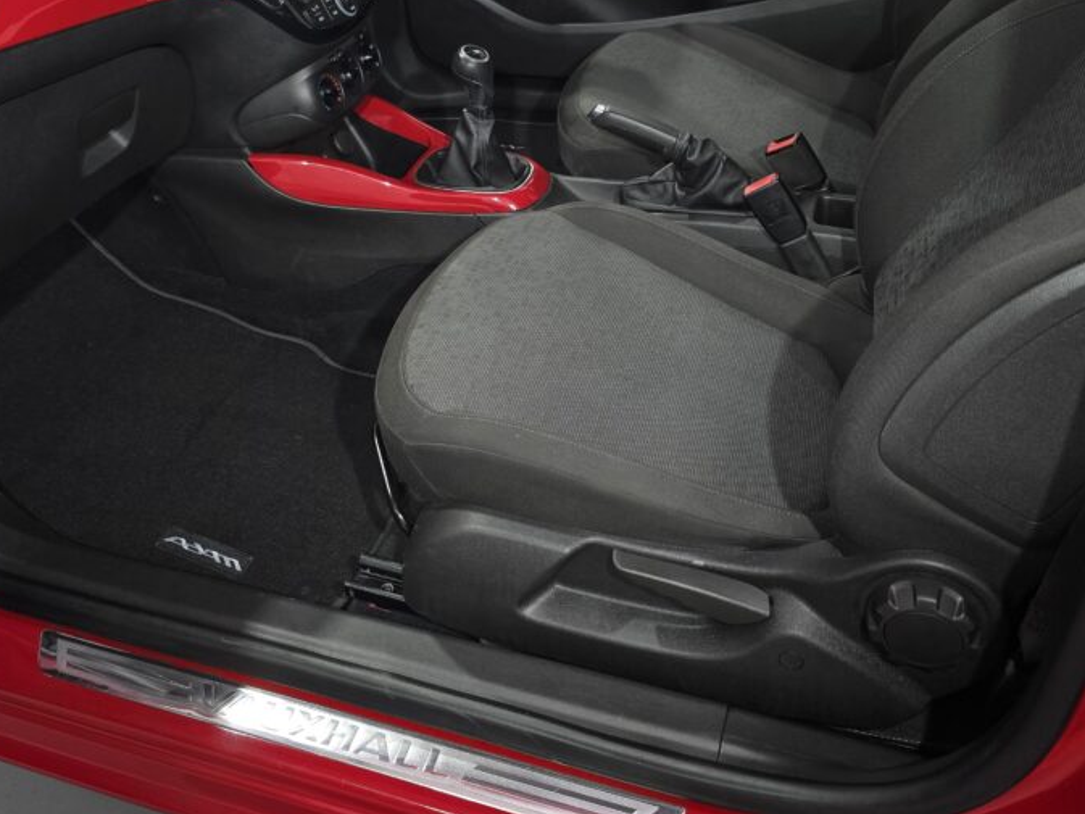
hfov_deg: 52.5
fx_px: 1097
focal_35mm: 35
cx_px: 495
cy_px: 224
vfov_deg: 39.8
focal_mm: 6.3
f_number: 1.7
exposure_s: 1/100
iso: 200
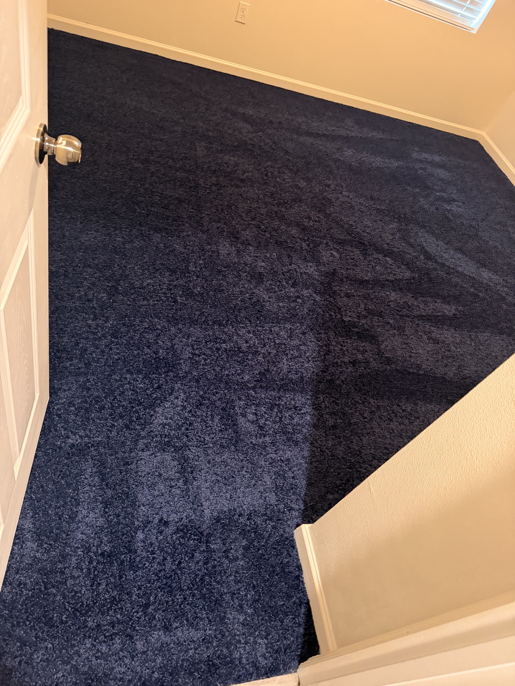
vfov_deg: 71.6
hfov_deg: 56.8
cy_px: 343
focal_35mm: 24
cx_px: 258
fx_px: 476
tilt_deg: -45.5
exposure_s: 1/30
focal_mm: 6.76
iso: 1000
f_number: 1.78
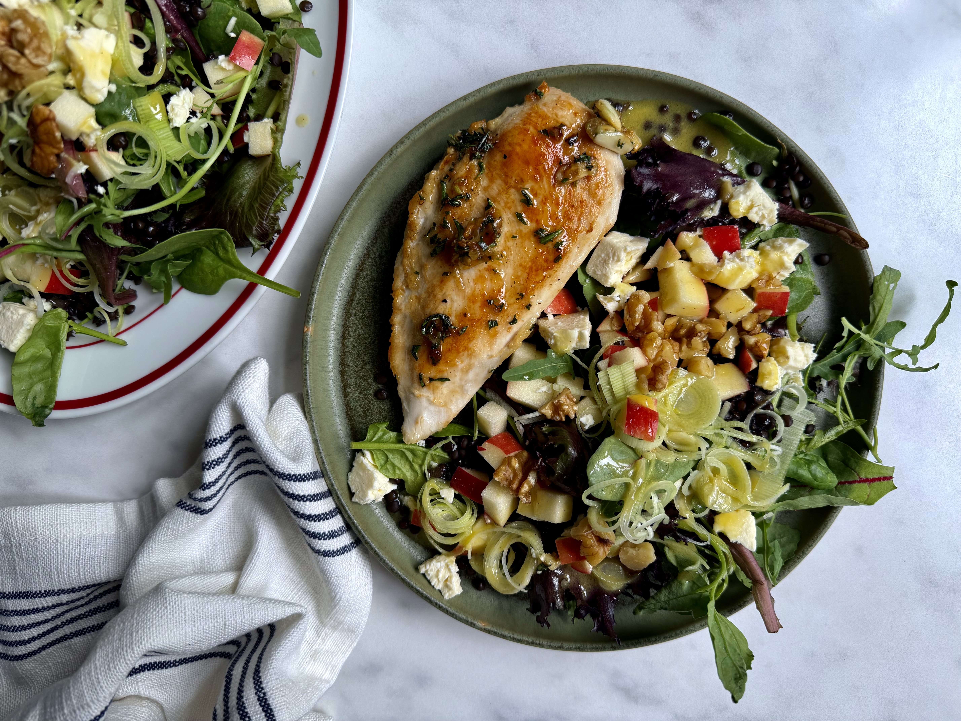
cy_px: 360
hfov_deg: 71.6
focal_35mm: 24
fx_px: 666
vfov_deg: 56.8
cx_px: 480
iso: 64
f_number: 1.78
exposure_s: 1/134
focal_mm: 6.76
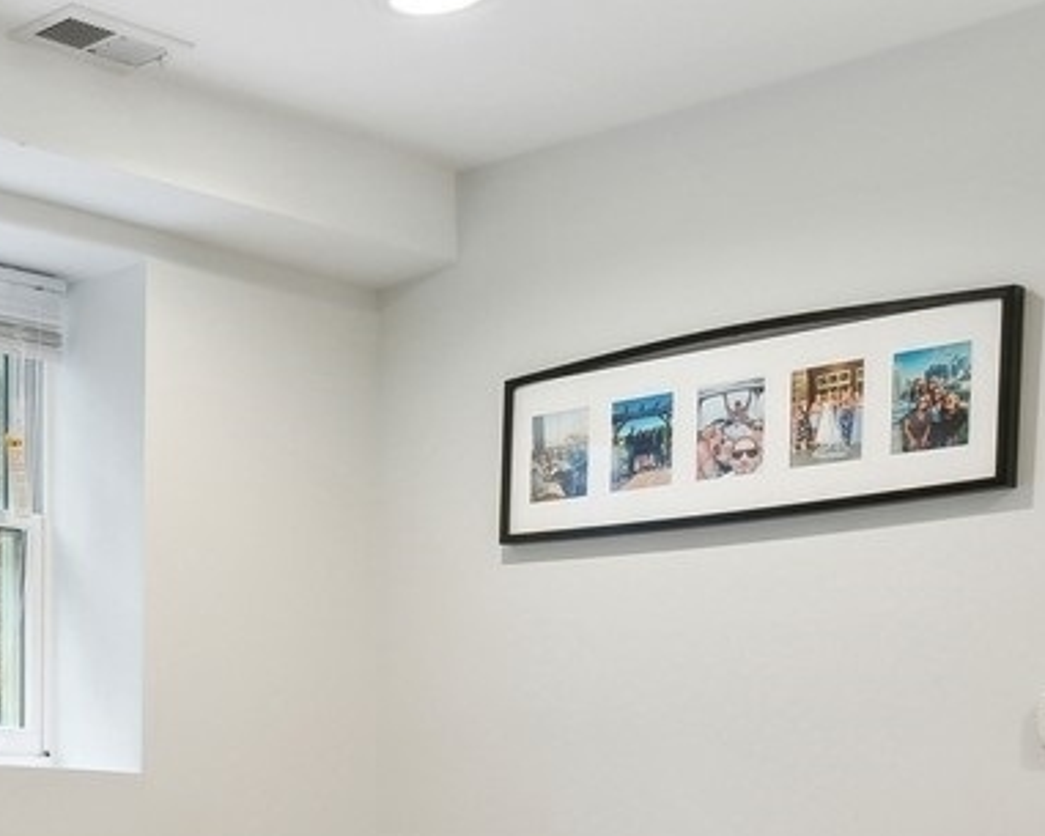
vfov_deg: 22.7
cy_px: 936
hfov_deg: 25.0
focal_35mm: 63
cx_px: -392
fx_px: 1949
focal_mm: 16
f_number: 8
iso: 320
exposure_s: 1
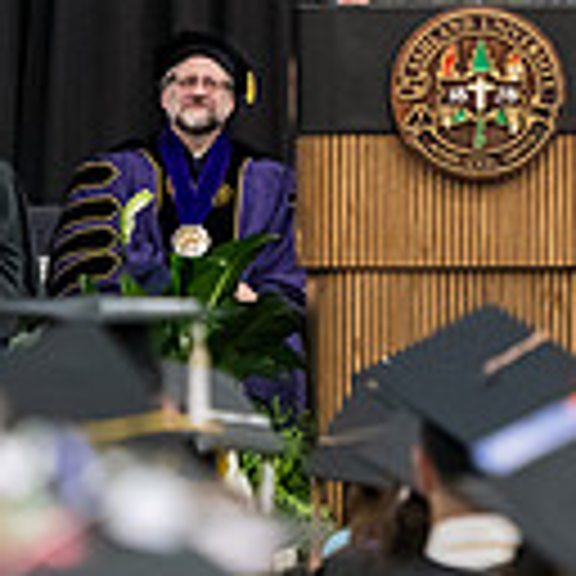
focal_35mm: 481
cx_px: 423
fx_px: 9055
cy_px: 20
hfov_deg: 3.6
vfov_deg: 3.6
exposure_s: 1/200
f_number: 3.2
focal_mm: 125
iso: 3200
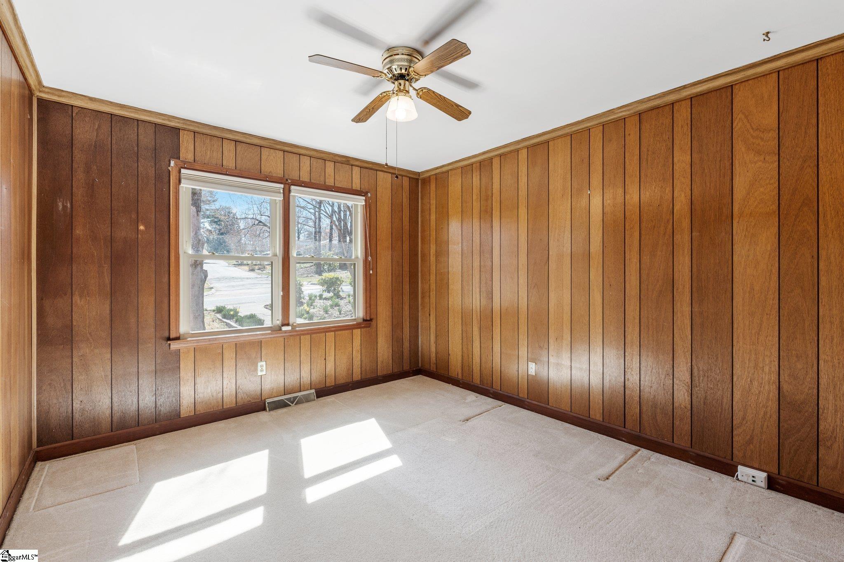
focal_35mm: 16
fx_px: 375
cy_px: 281
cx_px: 422
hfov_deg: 96.7
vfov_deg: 73.7
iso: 250
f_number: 9
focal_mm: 16
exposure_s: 1/80
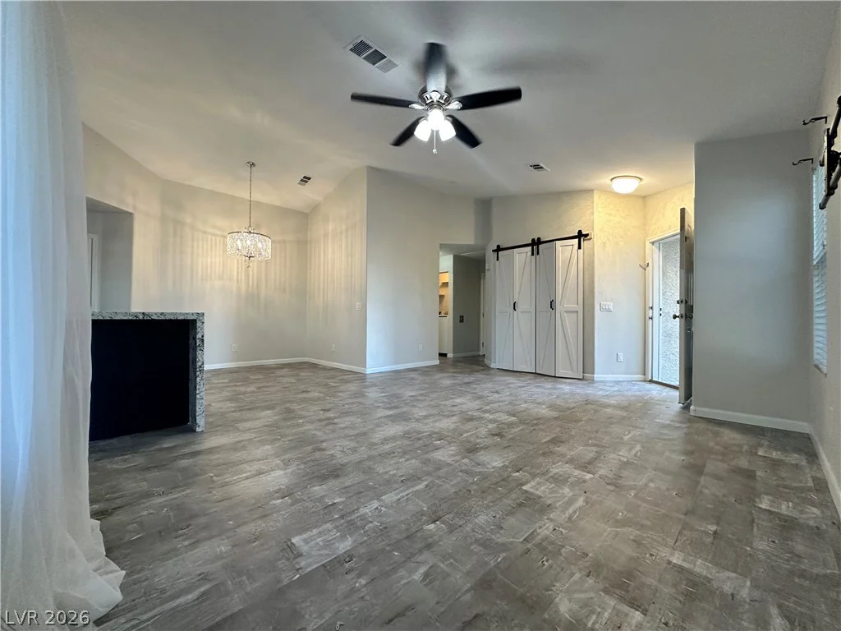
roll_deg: -0.8
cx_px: 420
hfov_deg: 102.1
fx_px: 340
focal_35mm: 14
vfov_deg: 85.7
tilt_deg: +0.0
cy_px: 316
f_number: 2.2
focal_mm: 2.22
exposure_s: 1/120
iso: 250
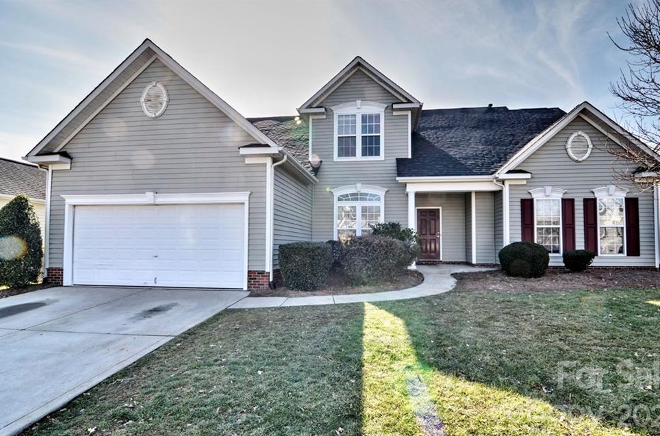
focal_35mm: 18
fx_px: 321
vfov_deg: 68.4
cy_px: 229
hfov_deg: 91.6
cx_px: 344
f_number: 9
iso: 200
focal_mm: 11
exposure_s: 1/50
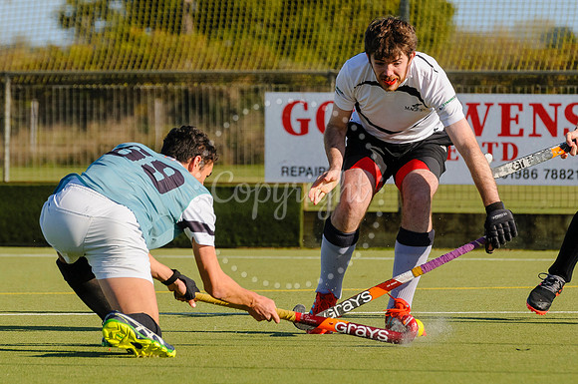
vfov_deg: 2.9
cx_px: 343
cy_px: 98
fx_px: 7686
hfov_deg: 4.3
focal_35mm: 479
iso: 400
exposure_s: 1/2000
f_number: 5.6
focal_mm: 200
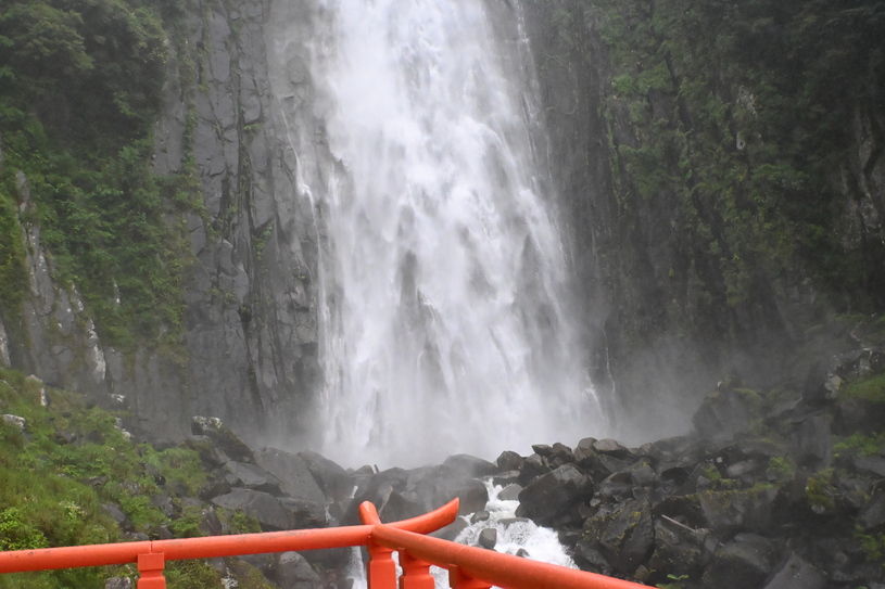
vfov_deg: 28.5
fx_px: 1161
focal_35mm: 47
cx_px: 442
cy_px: 294
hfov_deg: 41.7
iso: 9000
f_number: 5
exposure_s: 1/4000
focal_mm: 31.5
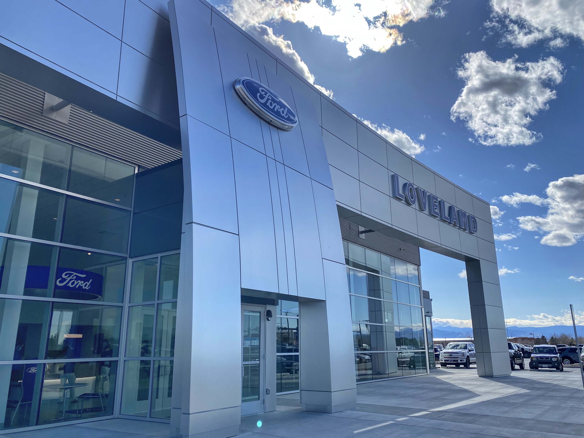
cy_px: 219
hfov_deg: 67.3
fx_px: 439
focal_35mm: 26
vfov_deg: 53.1
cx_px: 292
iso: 32
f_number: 1.8
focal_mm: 4.25
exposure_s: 1/4808
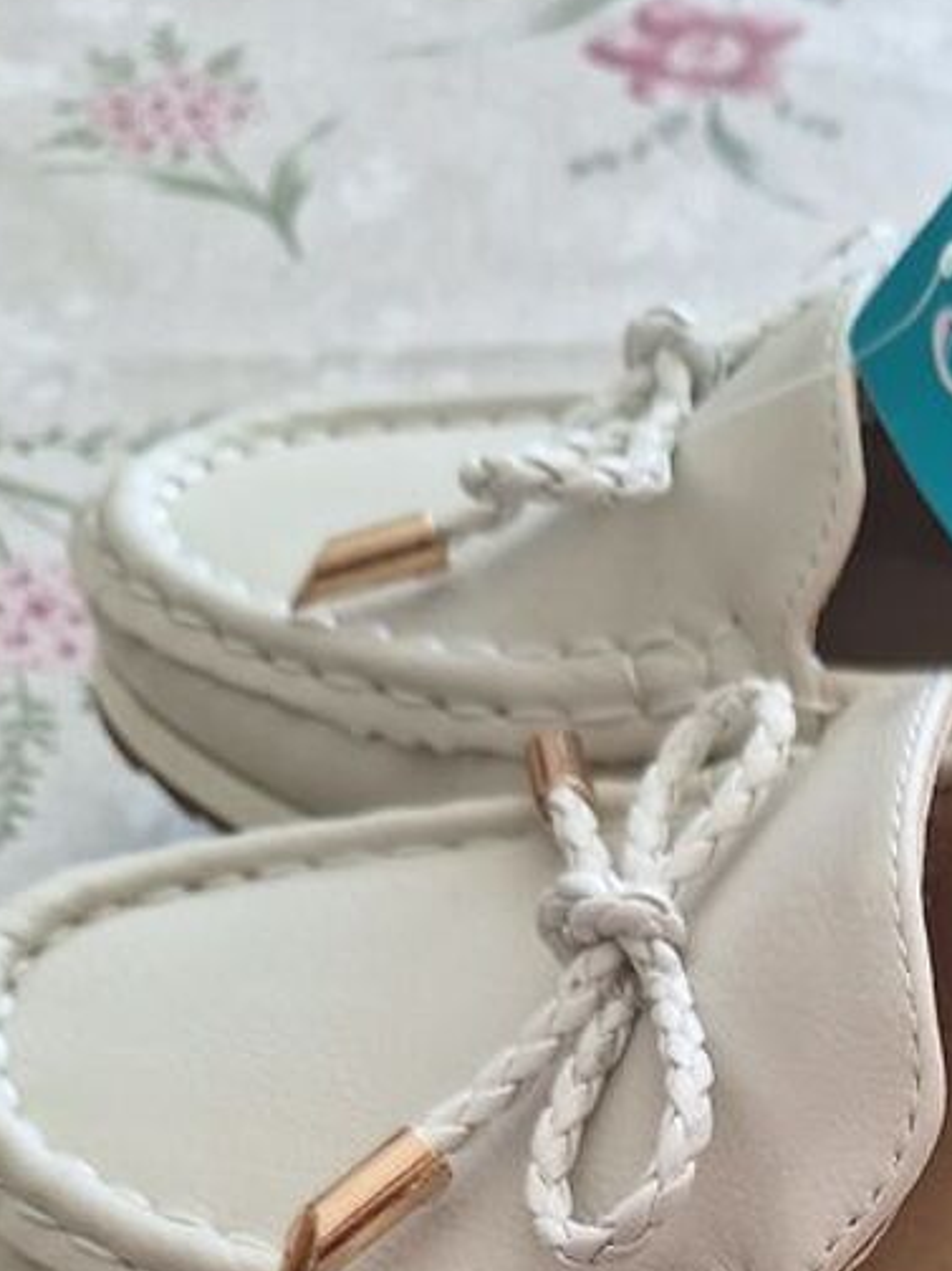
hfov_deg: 21.8
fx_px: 2238
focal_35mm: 61
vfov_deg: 27.1
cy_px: 1606
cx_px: 1210
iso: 50
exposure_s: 1/50
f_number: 1.8
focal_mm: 5.54
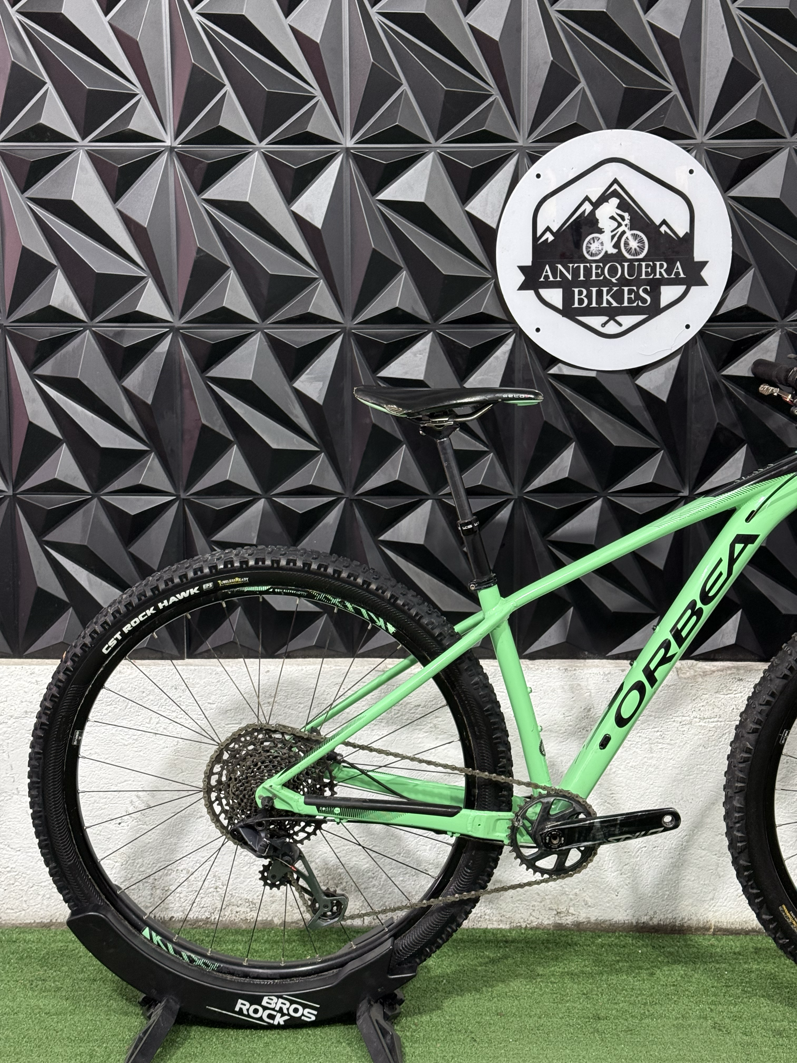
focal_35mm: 48
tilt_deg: -9.8
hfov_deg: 30.3
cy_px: 532
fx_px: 1474
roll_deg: -1.1
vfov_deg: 39.7
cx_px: 398
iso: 160
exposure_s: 1/60
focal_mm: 6.76
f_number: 1.78
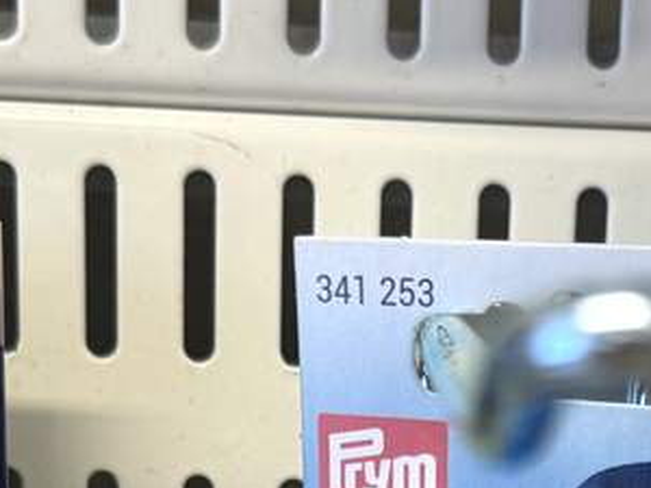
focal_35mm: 128
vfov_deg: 10.9
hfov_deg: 15.4
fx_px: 2407
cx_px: 449
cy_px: 861
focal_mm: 6.76
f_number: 1.78
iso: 125
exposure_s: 1/100
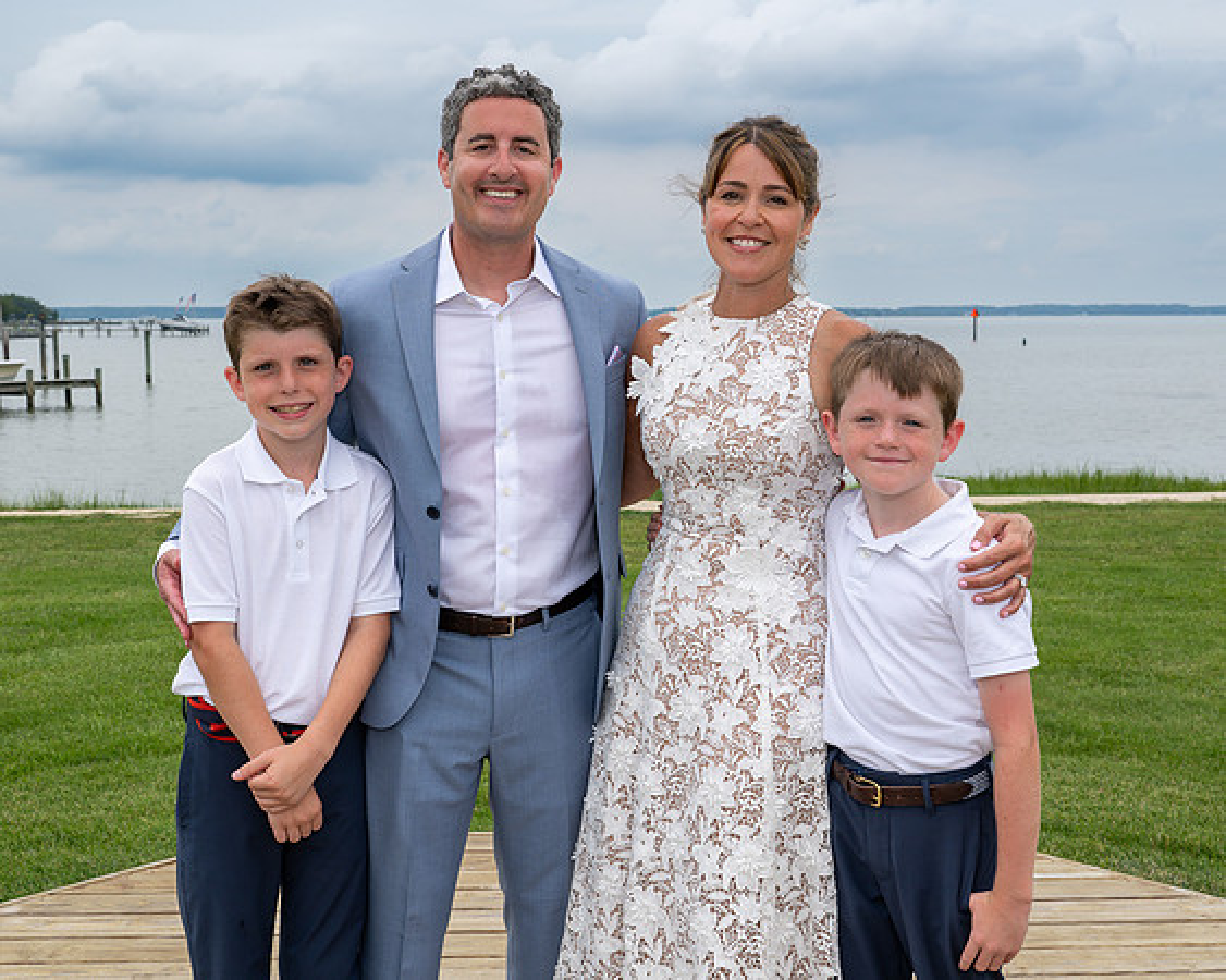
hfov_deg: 41.7
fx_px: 1611
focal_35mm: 44
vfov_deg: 33.8
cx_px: 598
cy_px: 456
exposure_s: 1/250
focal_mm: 35
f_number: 8
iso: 90
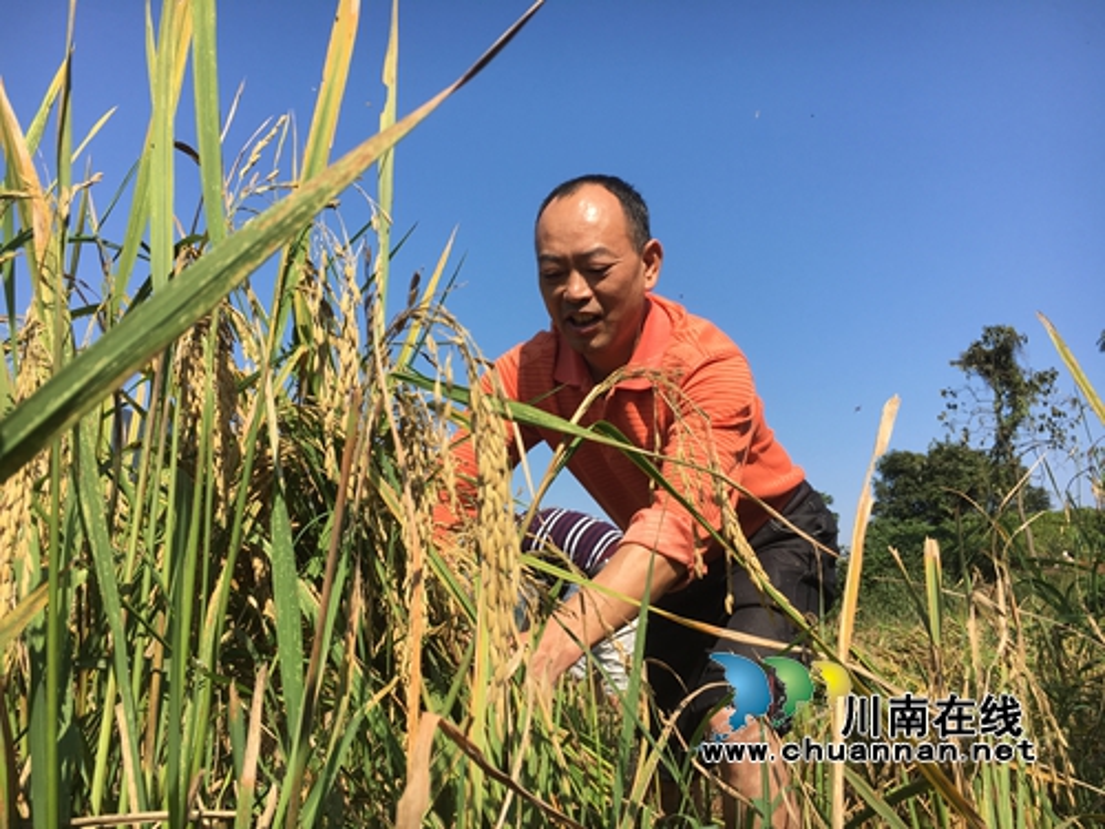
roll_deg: +1.6
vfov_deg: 48.2
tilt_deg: +11.7
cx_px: 552
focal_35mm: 29
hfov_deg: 61.7
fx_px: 926
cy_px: 414
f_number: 2.2
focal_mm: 4.15
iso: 25
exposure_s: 1/1241
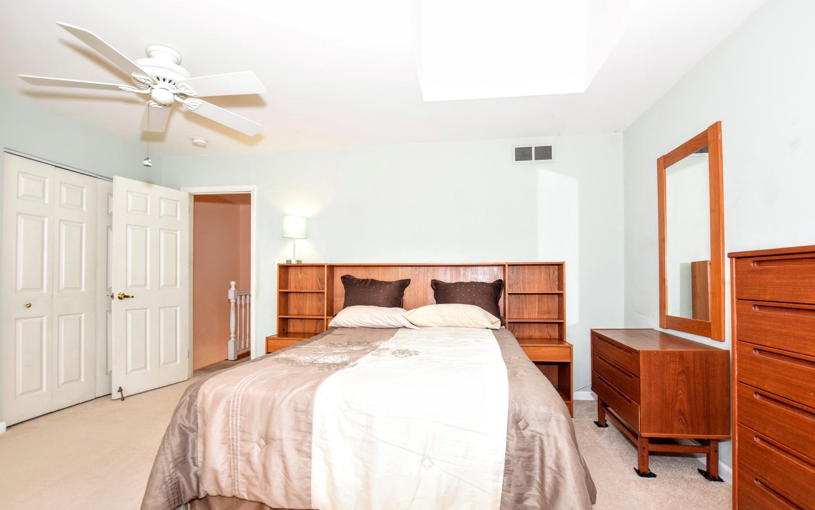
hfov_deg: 90.2
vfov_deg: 64.2
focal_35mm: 18
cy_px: 276
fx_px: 406
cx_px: 401
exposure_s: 1/100
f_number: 5
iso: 800
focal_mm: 11.5
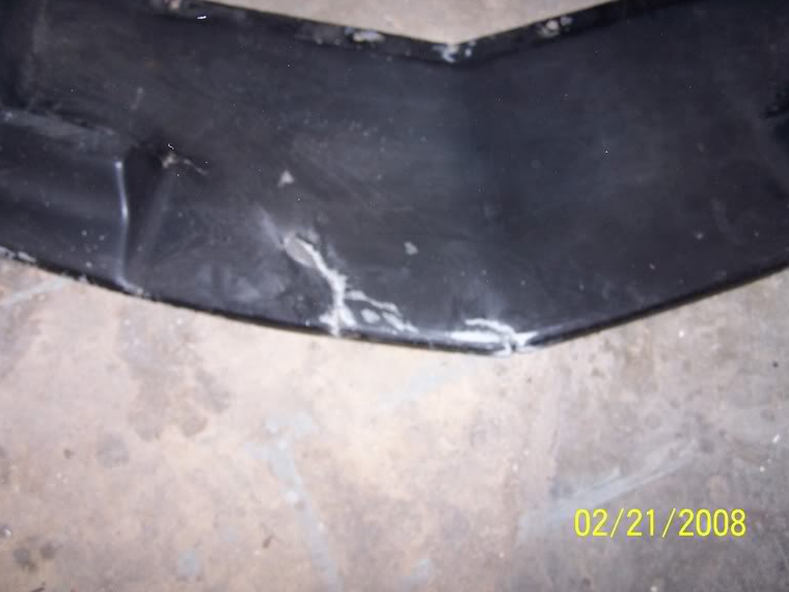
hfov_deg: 46.8
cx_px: 378
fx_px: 912
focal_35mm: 40
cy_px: 289
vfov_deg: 36.0
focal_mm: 6.3
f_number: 2.8
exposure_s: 1/60
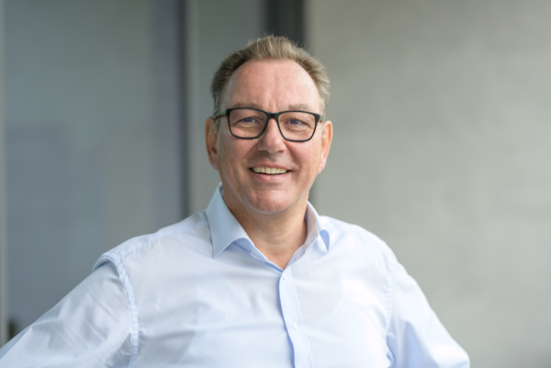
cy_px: 184
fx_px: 1301
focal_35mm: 85
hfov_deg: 23.9
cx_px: 276
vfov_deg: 16.1
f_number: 2.5
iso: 125
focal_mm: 85
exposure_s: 1/500
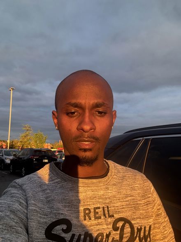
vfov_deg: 60.0
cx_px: 90
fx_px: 209
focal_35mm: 30
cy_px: 121
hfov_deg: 46.8
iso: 64
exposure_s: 1/121
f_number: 1.9
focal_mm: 2.69
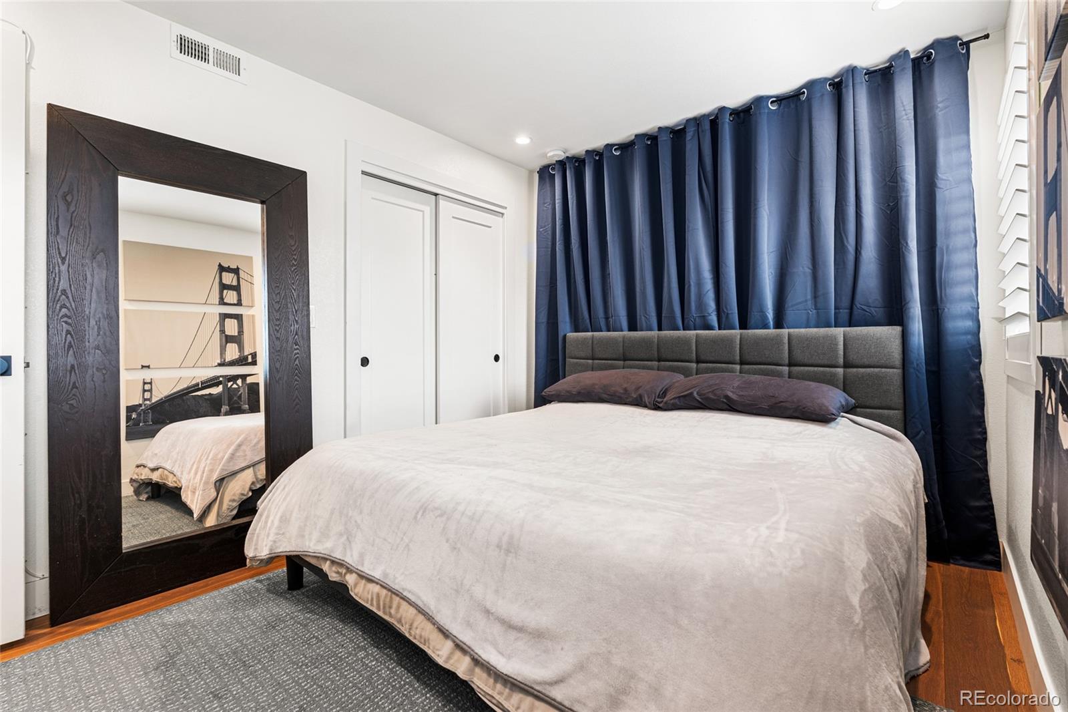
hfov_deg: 96.7
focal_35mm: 16
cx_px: 534
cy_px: 356
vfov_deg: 73.7
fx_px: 475
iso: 400
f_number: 8
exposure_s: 1/2.5
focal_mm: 16
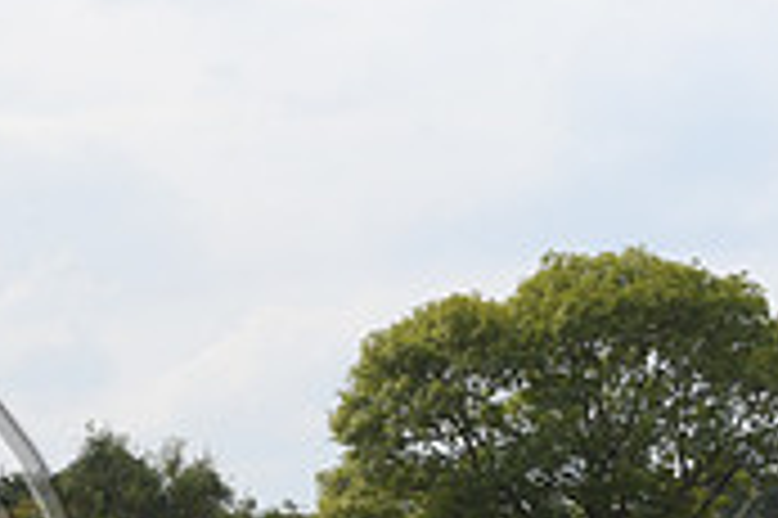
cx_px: -409
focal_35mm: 262
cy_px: 637
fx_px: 5657
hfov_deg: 7.7
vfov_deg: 5.2
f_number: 11
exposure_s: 1/1000
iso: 800
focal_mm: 52
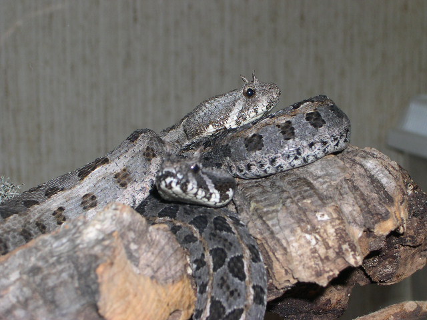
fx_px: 1197
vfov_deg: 15.2
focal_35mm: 97
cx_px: 214
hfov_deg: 20.2
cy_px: 160
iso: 100
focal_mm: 20.5
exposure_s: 1/60
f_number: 12.4
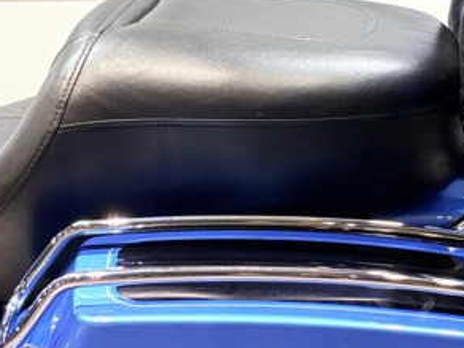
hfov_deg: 20.3
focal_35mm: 95
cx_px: 395
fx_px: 1273
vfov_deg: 15.6
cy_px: 197
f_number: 1.6
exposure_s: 1/120
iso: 64
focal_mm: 5.96
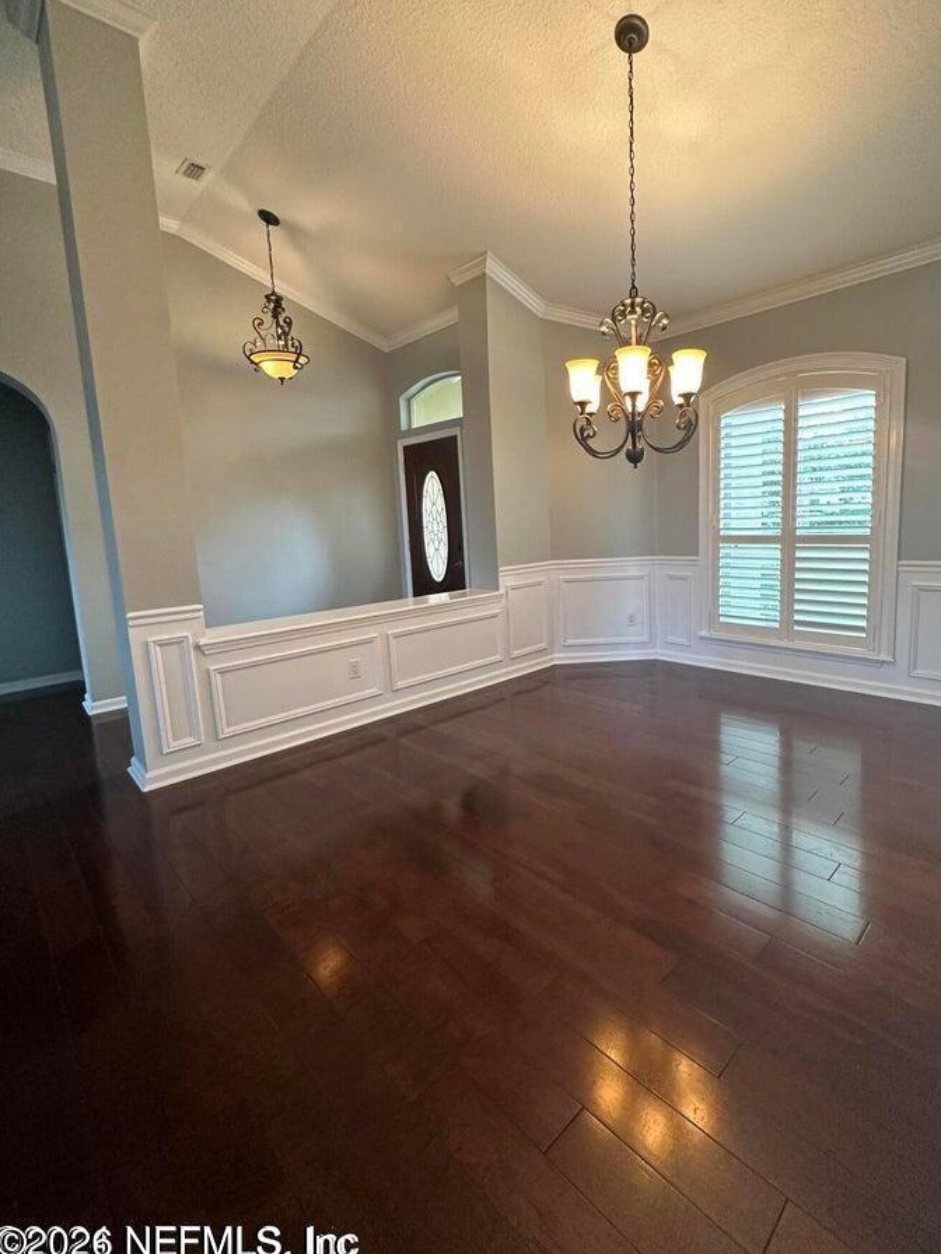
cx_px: 527
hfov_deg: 77.8
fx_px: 580
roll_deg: +3.1
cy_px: 591
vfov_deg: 94.4
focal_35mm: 16
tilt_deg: -7.1
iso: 250
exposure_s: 1/60
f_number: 2.2
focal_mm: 2.22
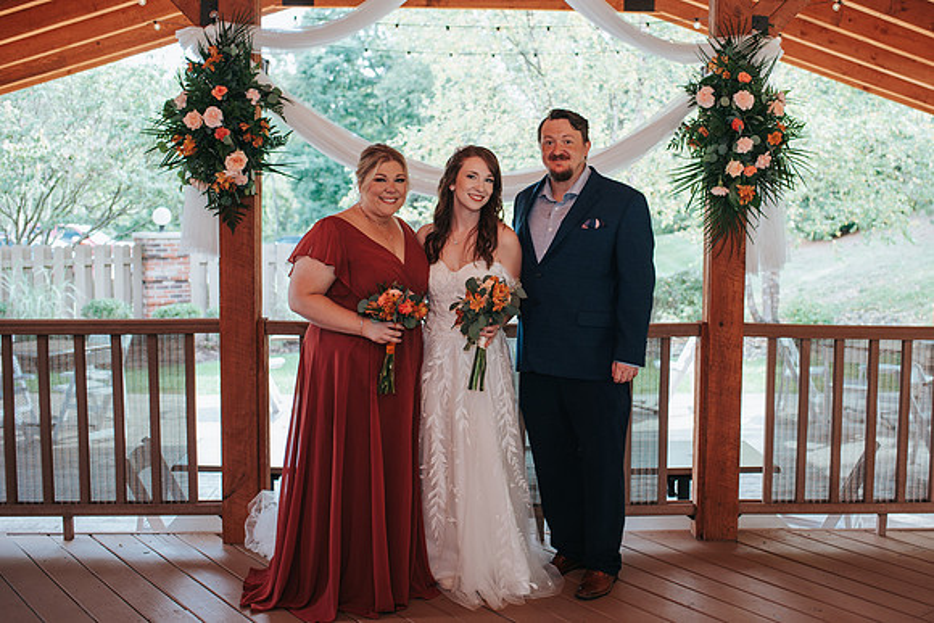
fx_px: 1074
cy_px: 278
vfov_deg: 32.3
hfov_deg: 46.9
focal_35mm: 41
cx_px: 527
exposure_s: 1/200
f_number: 3.2
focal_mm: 35
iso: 220
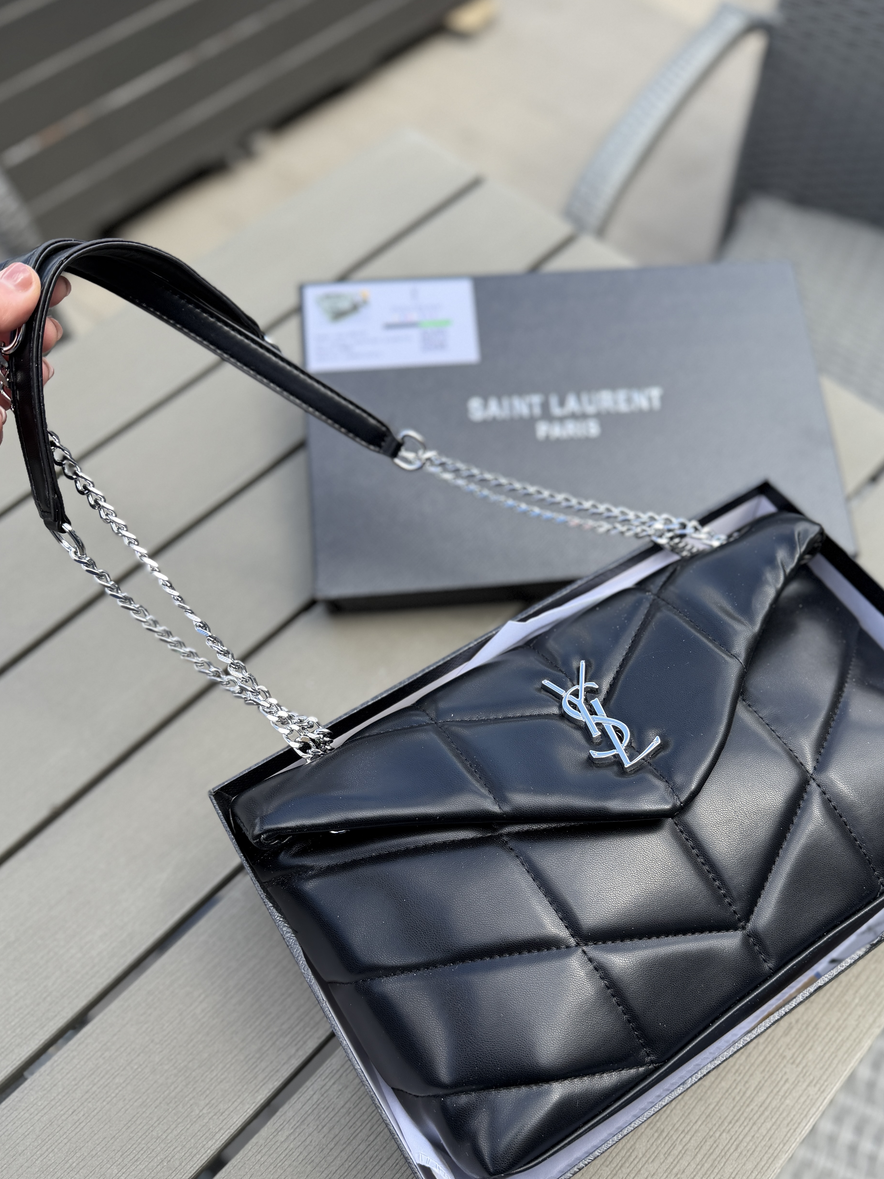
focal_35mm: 28
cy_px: 678
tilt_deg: -61.9
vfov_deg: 63.1
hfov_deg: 49.6
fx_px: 953
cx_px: 506
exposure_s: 1/1230
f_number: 1.78
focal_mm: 6.76
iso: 100
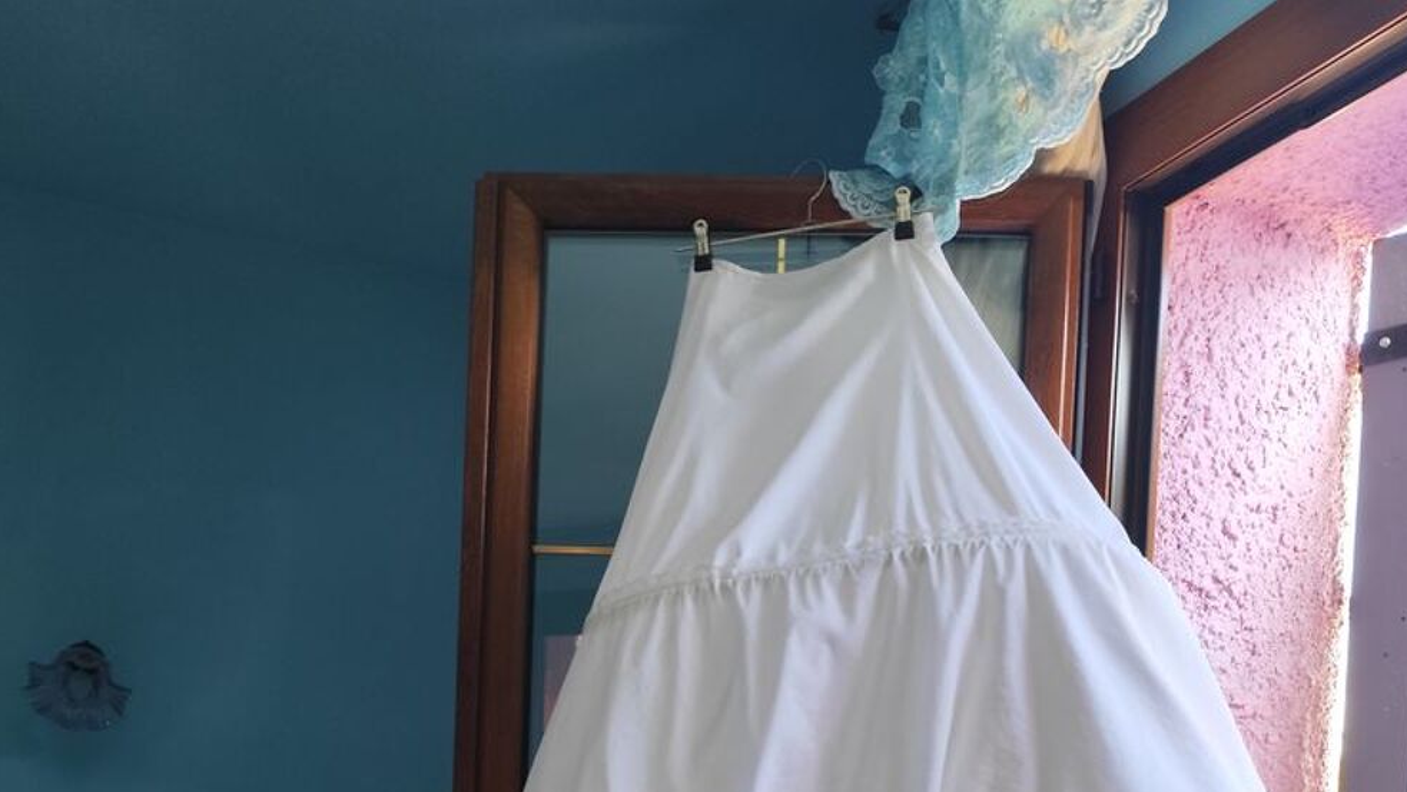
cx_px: 710
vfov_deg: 31.0
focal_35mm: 34
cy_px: 861
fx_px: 1269
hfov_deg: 58.0
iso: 250
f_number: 1.65
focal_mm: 6.14
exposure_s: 1/50
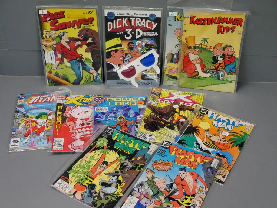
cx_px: 138
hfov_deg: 38.2
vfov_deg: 29.1
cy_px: 104
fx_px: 400
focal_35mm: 50
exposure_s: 1/160
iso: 3200
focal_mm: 25
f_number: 5
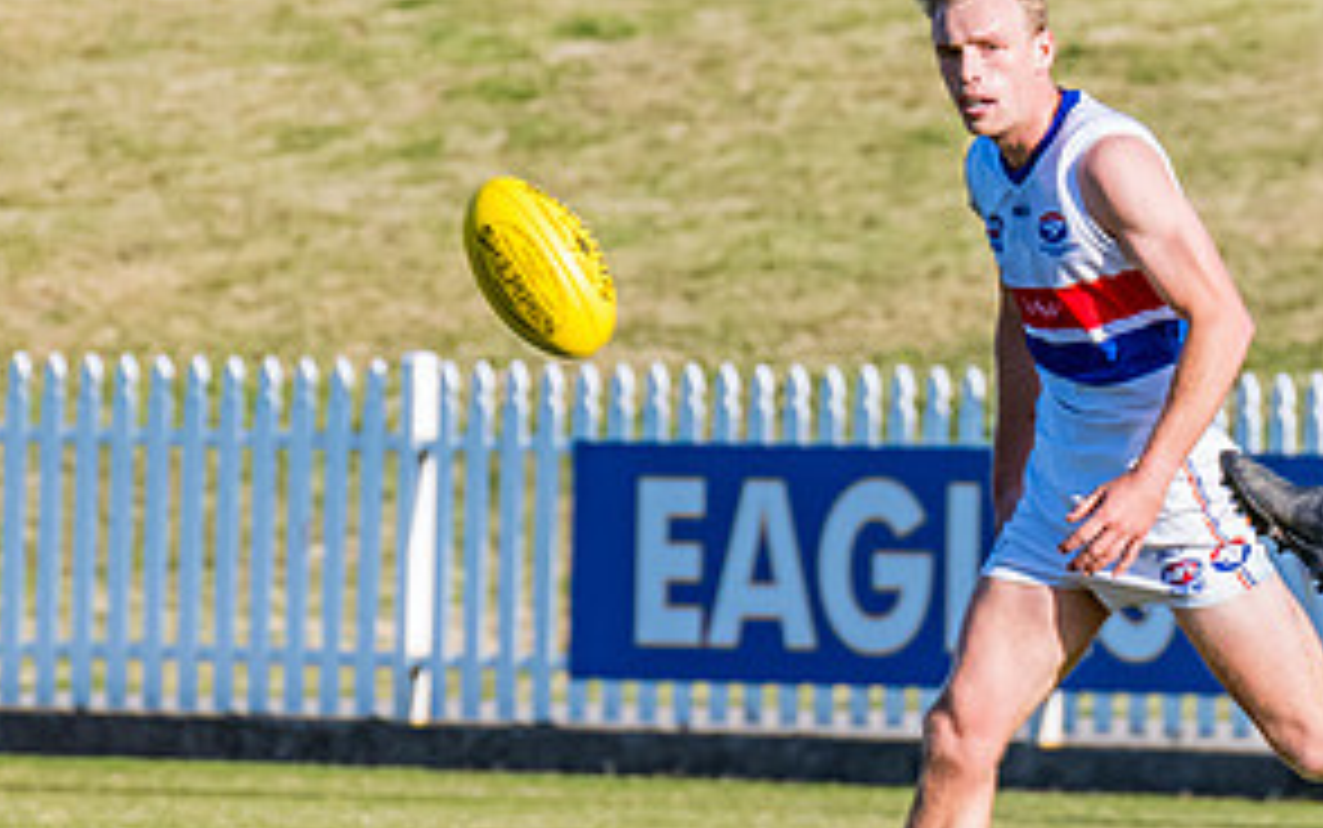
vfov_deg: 1.2
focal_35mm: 1094
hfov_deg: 1.9
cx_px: 1724
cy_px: 389
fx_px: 39460
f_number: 8
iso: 800
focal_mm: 330
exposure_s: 1/1600
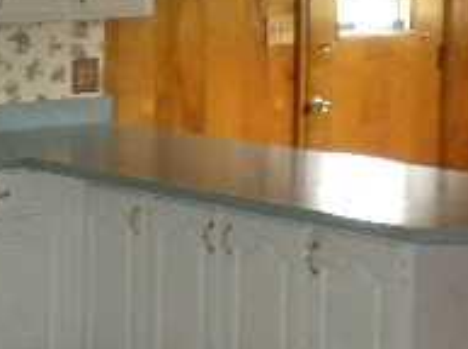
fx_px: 1660
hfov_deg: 15.2
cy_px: 138
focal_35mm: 123
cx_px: -153
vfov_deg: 12.0
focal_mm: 6.6
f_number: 3.5
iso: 400
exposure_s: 1/30
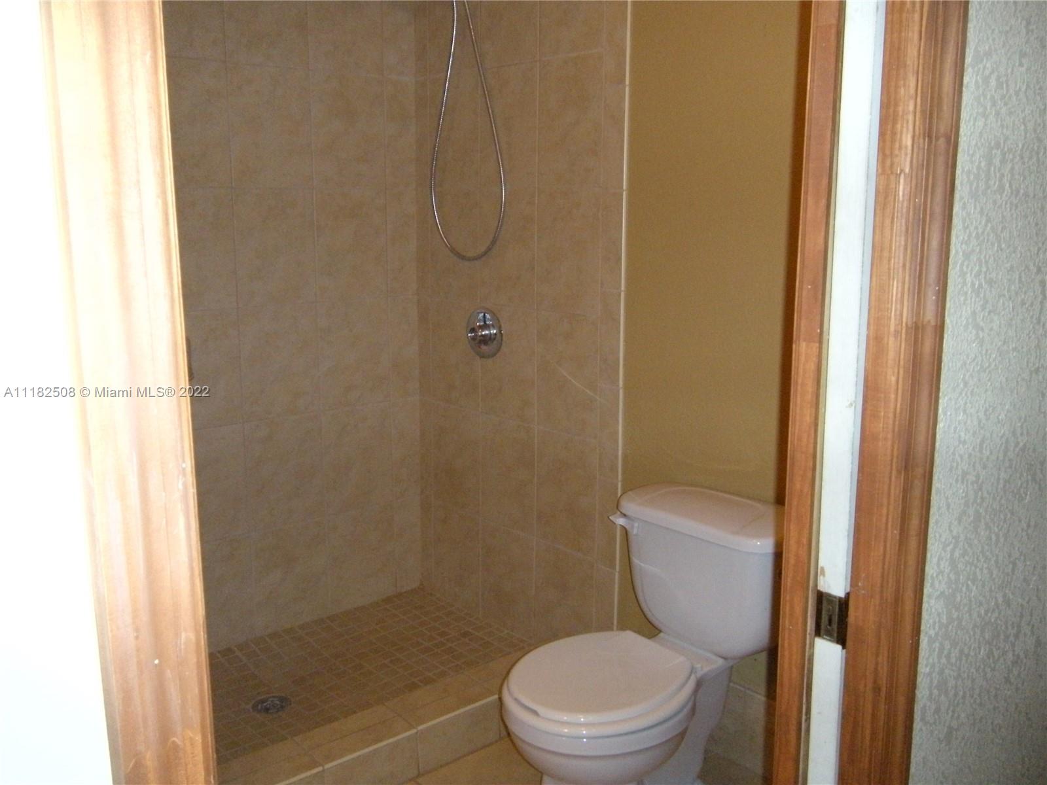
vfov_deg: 40.7
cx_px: 524
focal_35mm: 35
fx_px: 1059
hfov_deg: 52.6
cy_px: 392
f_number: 3.8
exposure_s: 1/60
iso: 400
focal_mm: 5.9
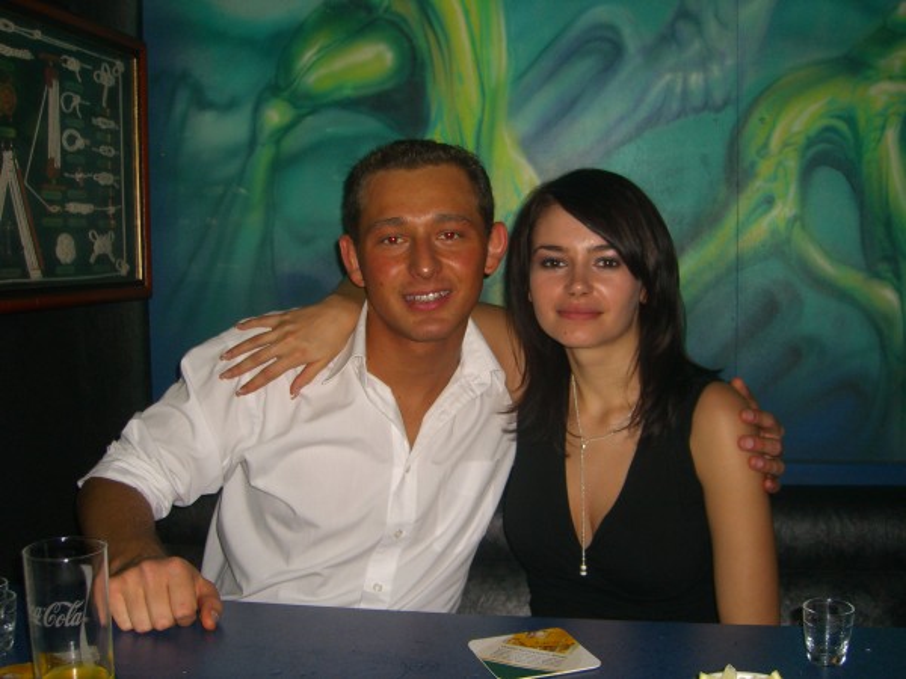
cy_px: 340
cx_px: 453
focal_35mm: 38
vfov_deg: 37.7
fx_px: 995
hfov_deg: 49.0
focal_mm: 7.9
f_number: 2.8
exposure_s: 1/60
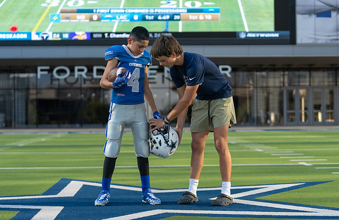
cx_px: 180
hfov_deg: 26.5
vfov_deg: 17.4
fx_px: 719
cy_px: 120
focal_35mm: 77
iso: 100
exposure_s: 1/640
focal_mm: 70
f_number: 2.8
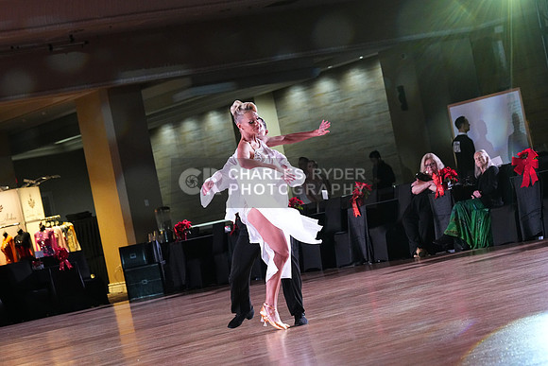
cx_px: 274
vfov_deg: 10.8
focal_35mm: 127
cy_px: 183
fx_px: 1934
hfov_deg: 16.1
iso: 8000
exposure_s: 1/400
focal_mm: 127
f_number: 5.6
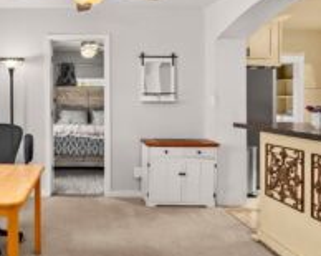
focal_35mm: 31
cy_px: 118
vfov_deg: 47.0
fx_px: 294
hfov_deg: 54.5
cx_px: 79
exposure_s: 1/13
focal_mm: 16
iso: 1000
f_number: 7.1
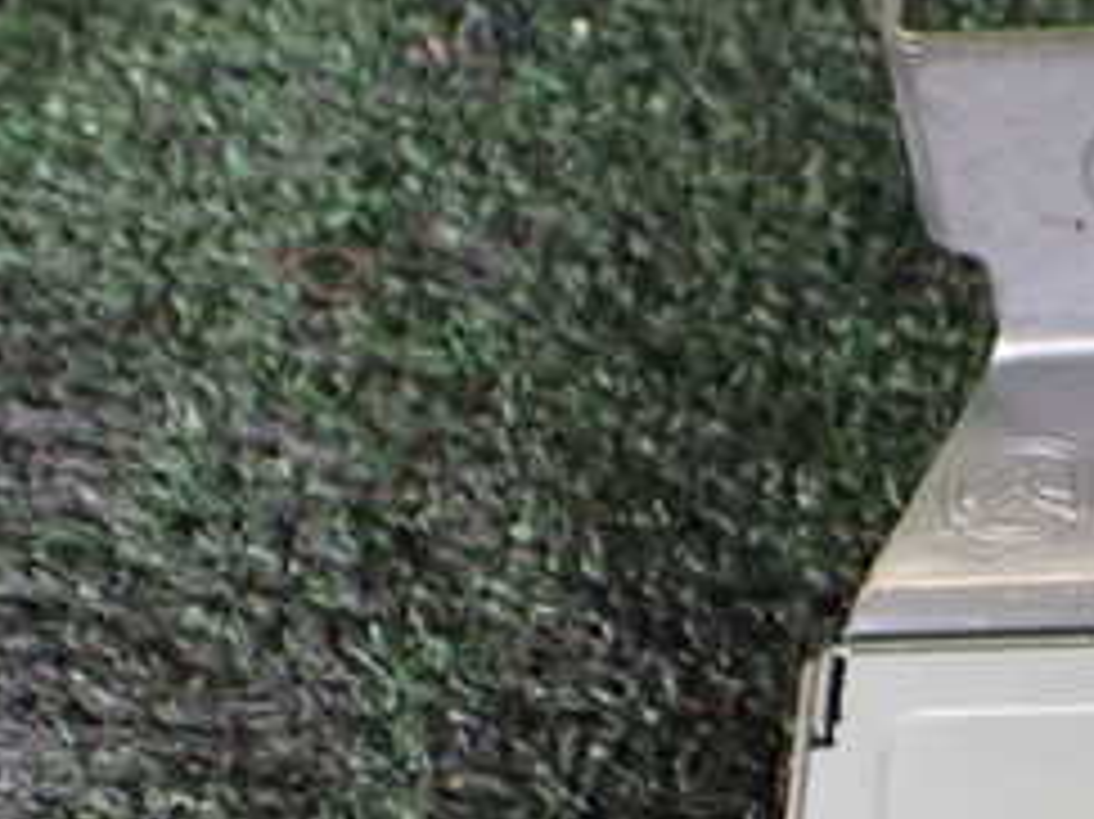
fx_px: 2338
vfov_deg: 19.4
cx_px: 1310
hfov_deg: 24.0
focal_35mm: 74
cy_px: 792
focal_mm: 5.4
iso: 800
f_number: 2.3
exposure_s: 1/50
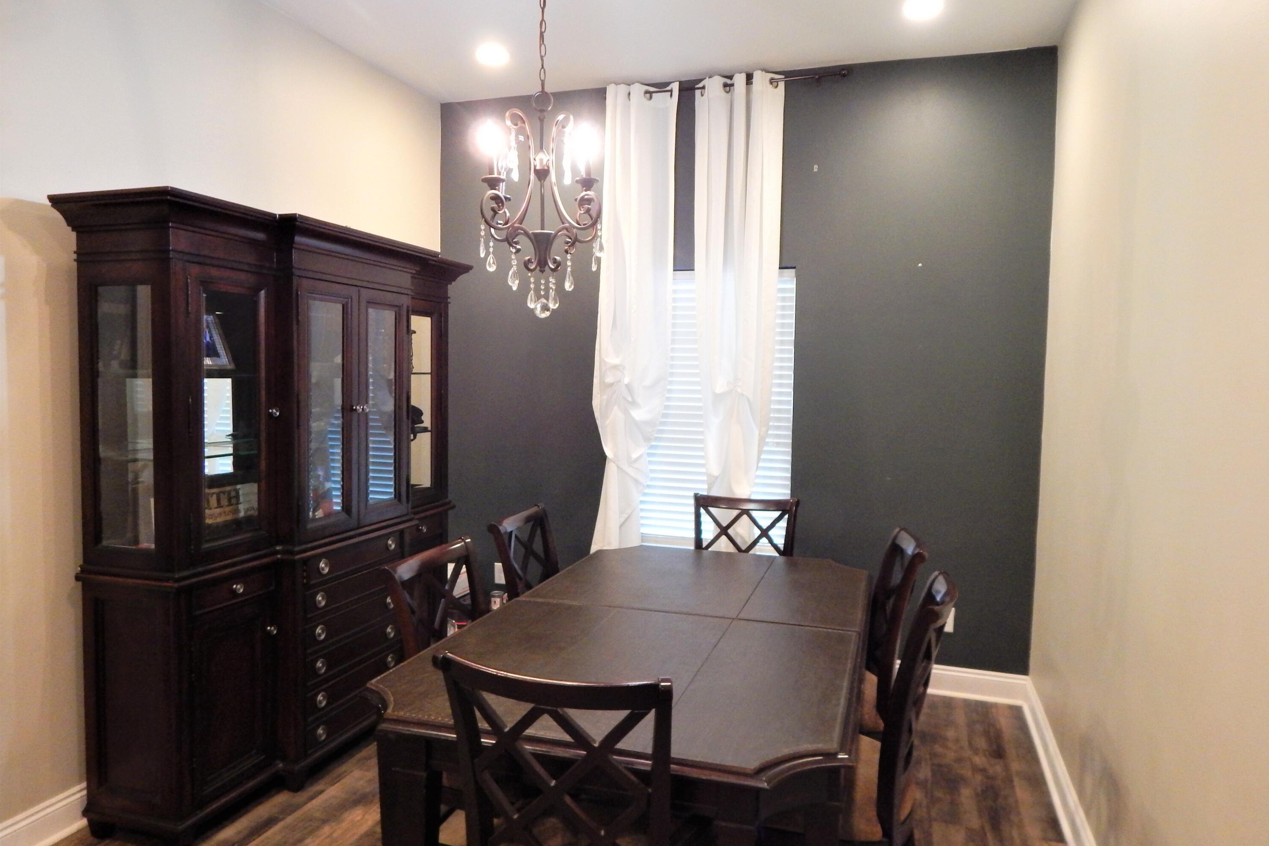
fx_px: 811
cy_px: 423
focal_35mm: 23
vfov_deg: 55.1
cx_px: 636
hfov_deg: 76.1
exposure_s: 1/25
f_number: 3
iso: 400
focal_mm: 4
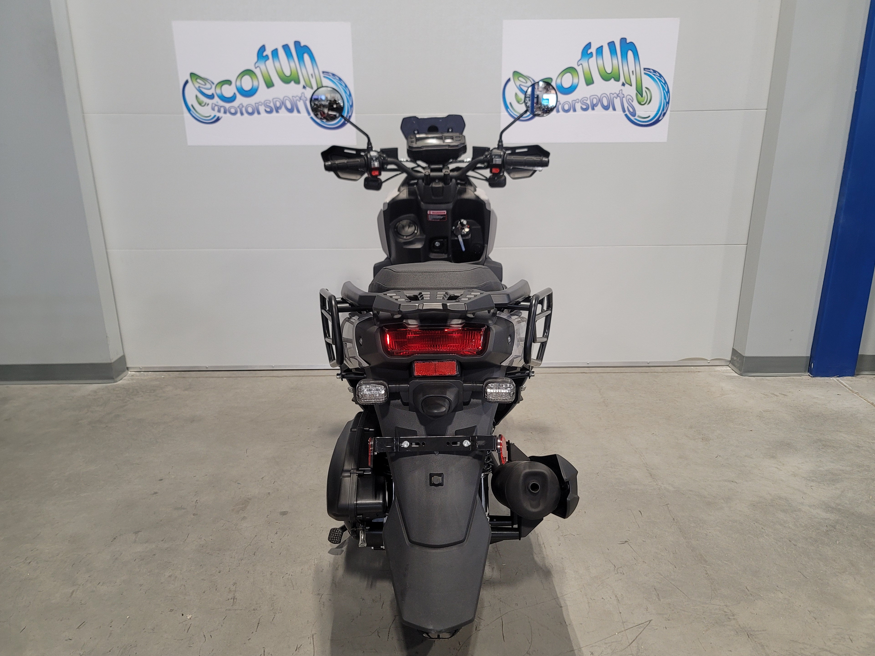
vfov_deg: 53.1
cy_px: 322
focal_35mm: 26
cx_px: 448
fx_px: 657
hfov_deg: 67.3
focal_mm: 7
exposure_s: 1/120
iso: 250
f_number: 1.8
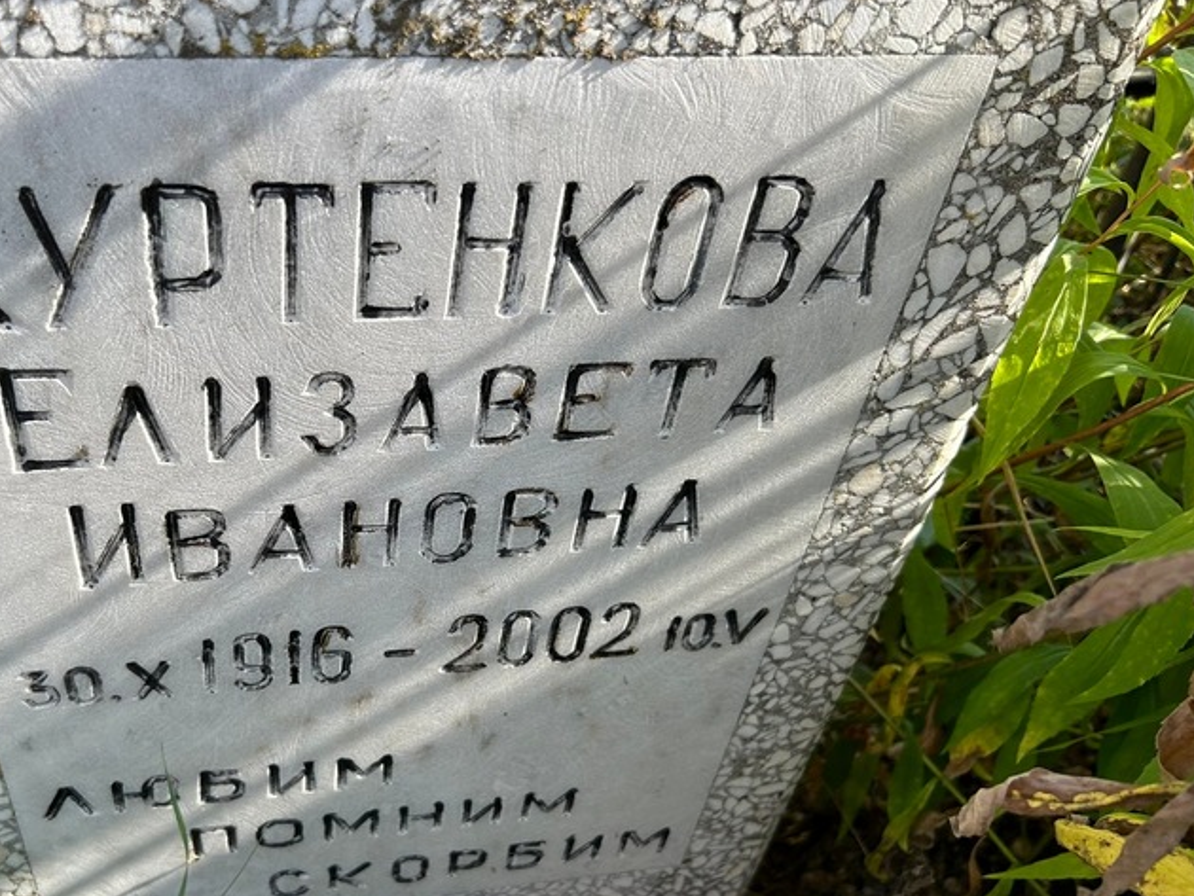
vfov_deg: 42.8
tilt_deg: -44.3
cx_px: 440
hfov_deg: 54.6
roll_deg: -1.8
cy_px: 527
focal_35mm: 33
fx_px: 1139
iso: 50
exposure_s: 1/753
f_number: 1.5
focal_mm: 5.7
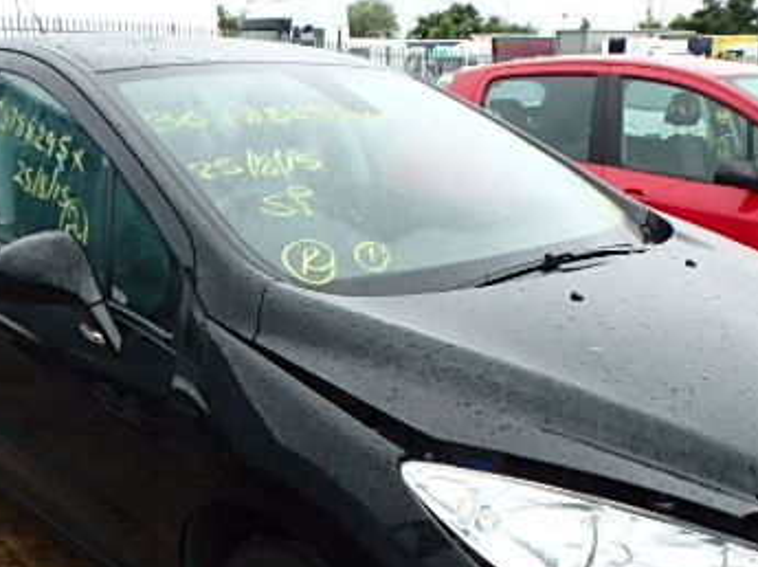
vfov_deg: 36.0
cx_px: 422
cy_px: 418
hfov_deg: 47.8
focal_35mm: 39
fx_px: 853
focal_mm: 3.7
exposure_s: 1/160
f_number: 3.5
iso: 125
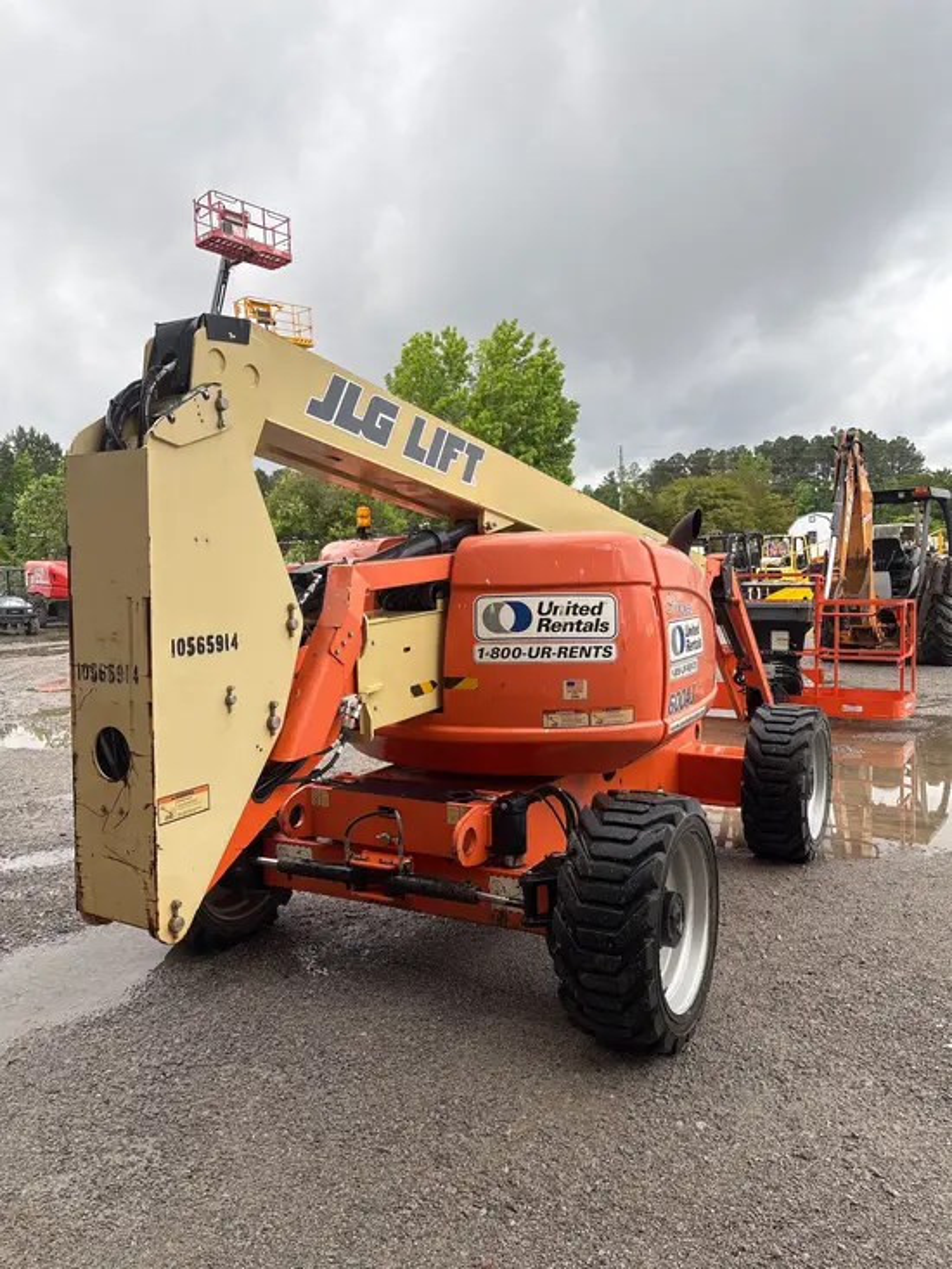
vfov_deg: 67.3
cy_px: 634
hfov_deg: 53.1
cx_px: 476
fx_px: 953
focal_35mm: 26
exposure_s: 1/278
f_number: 1.6
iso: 50
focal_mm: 5.96
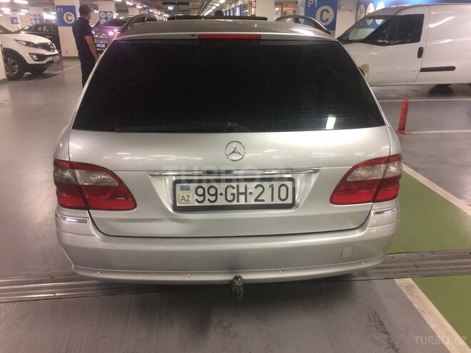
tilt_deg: -20.3
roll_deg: +0.5
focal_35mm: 29
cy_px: 176
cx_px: 236
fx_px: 395
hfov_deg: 61.7
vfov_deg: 48.2
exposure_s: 1/33
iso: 160
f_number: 2.2
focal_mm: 4.15
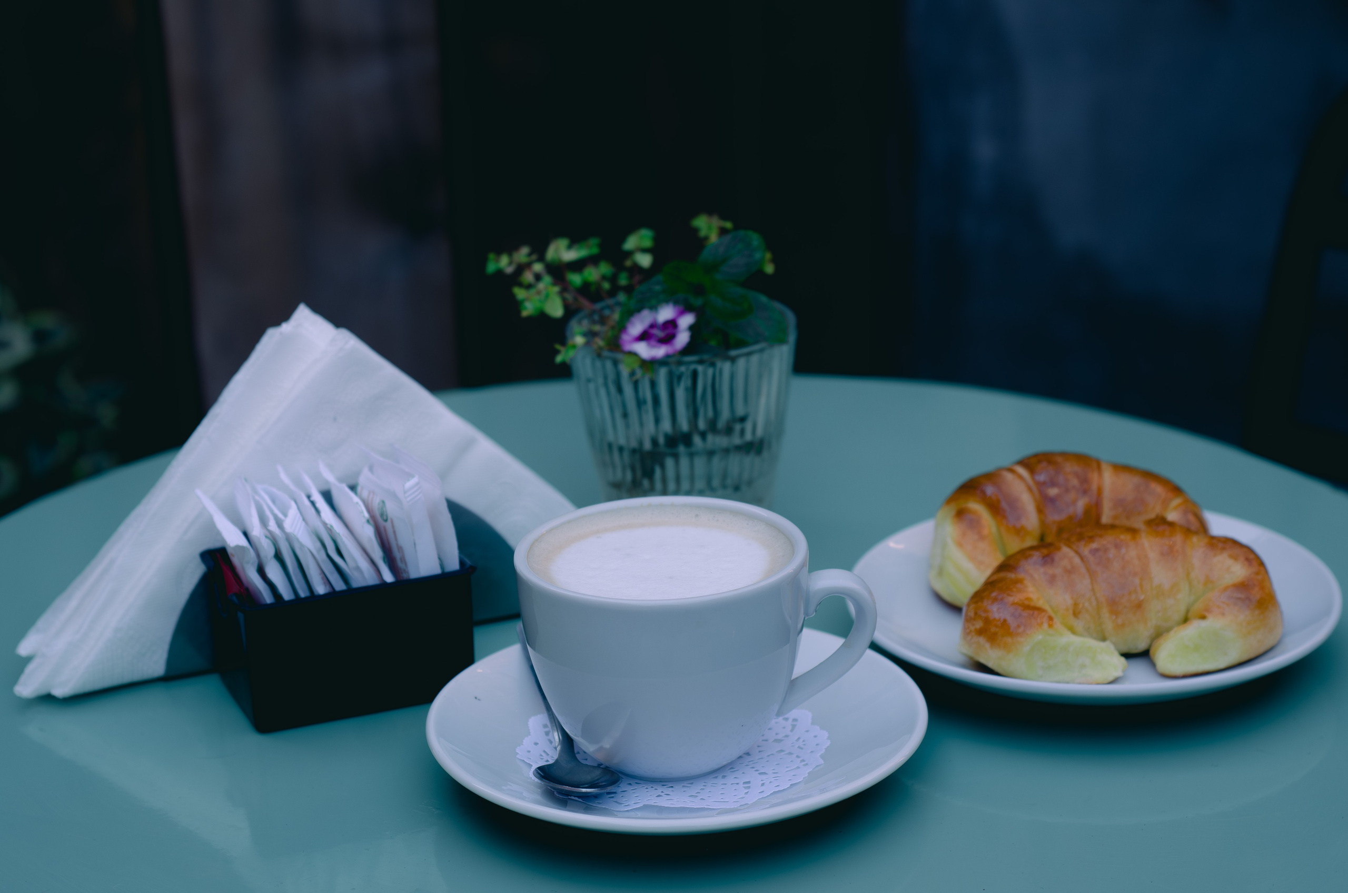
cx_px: 653
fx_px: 2892
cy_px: 446
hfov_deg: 26.2
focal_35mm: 77
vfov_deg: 17.6
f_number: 4
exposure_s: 1/200
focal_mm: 50
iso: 160
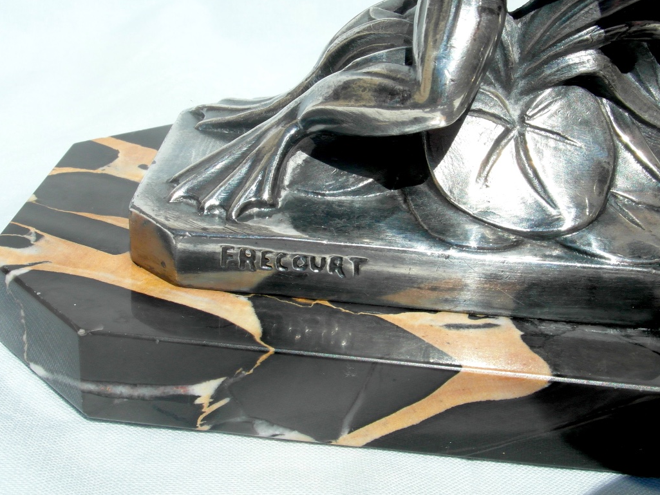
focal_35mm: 48
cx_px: 341
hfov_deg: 39.6
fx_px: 915
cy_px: 209
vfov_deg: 30.2
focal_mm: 6.8
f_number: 5.8
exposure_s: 1/500
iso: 80
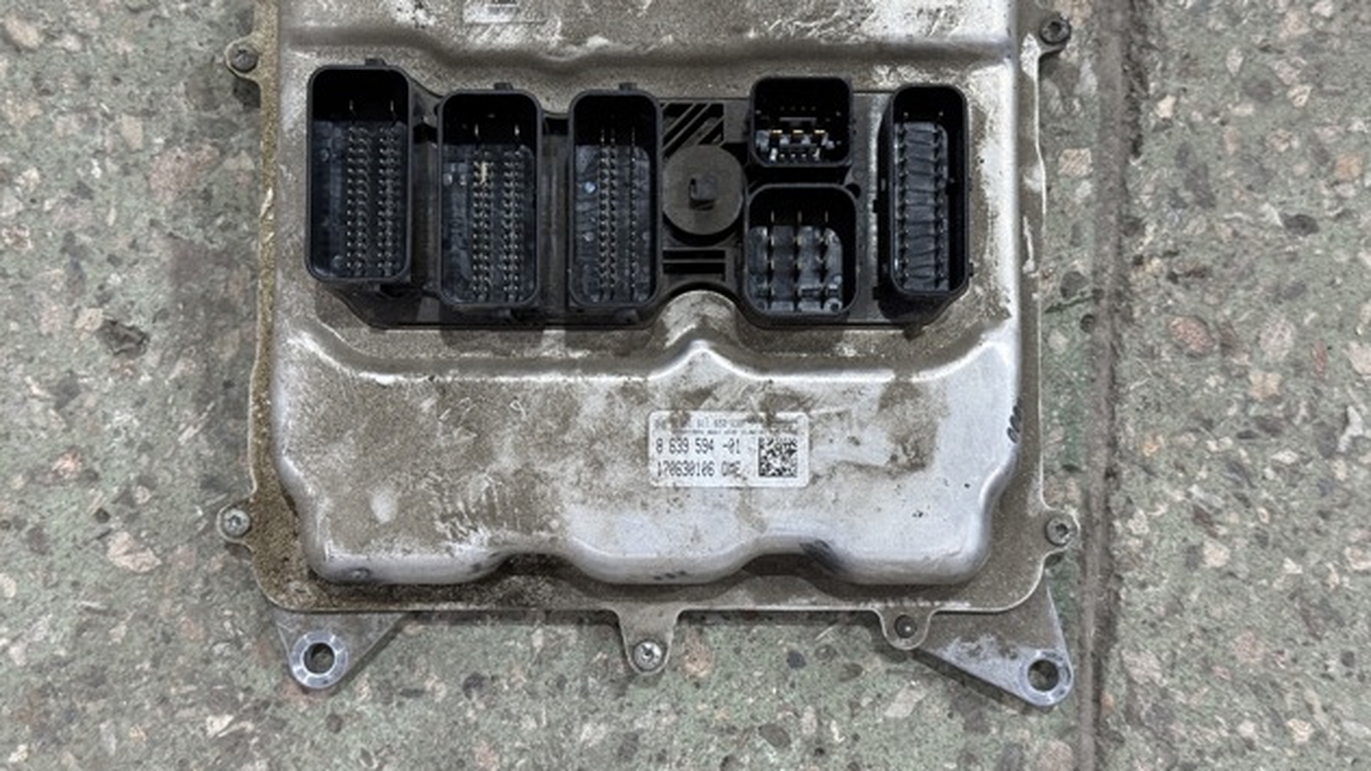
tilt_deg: -86.0
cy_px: 303
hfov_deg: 39.2
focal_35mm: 53
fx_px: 1927
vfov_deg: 22.6
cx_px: 678
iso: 160
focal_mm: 6.76
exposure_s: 1/50
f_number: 1.78
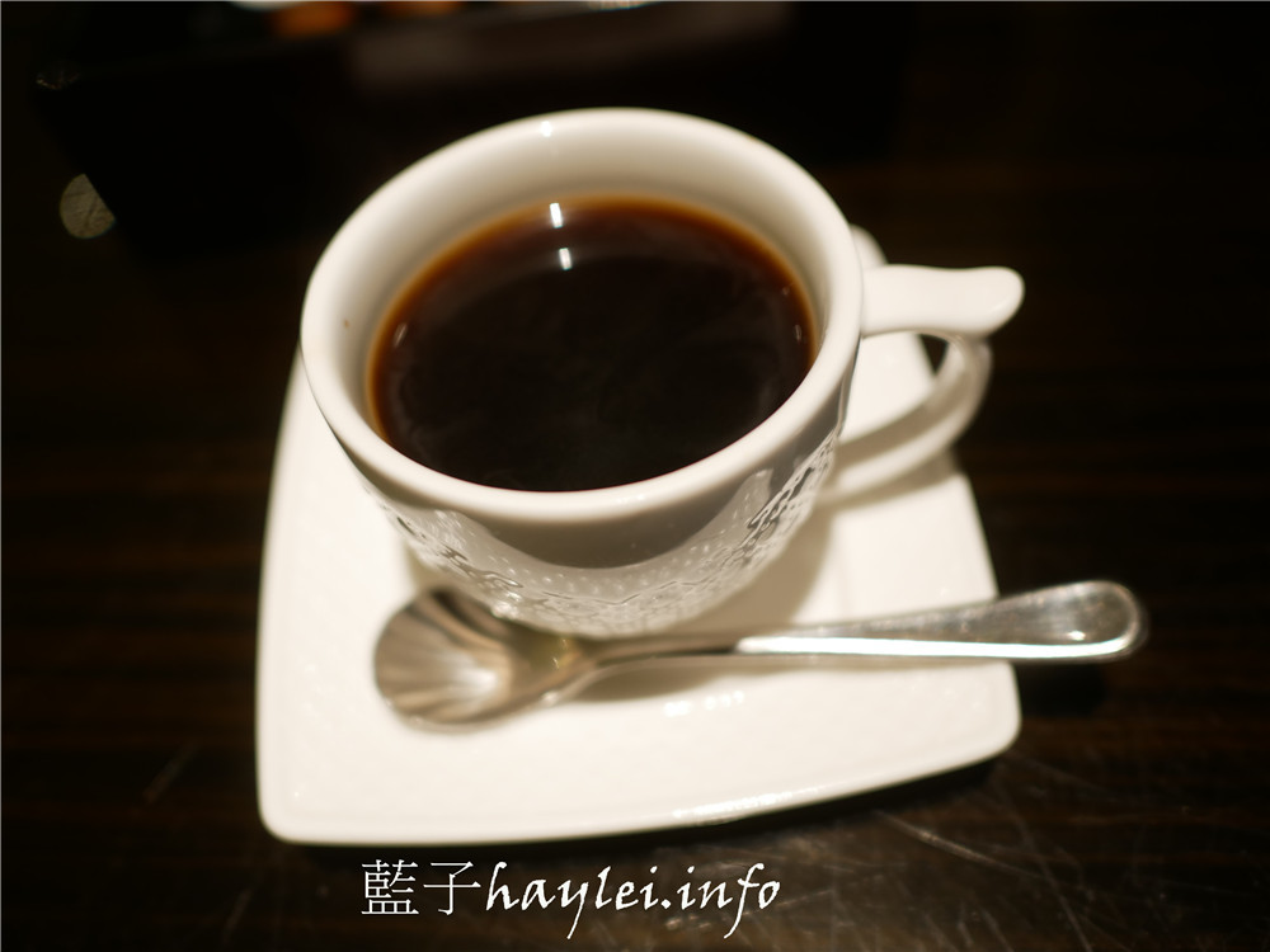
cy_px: 476
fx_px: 1101
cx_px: 635
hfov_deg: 60.0
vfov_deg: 46.8
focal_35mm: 30
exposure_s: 1/60
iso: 320
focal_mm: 15
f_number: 1.7
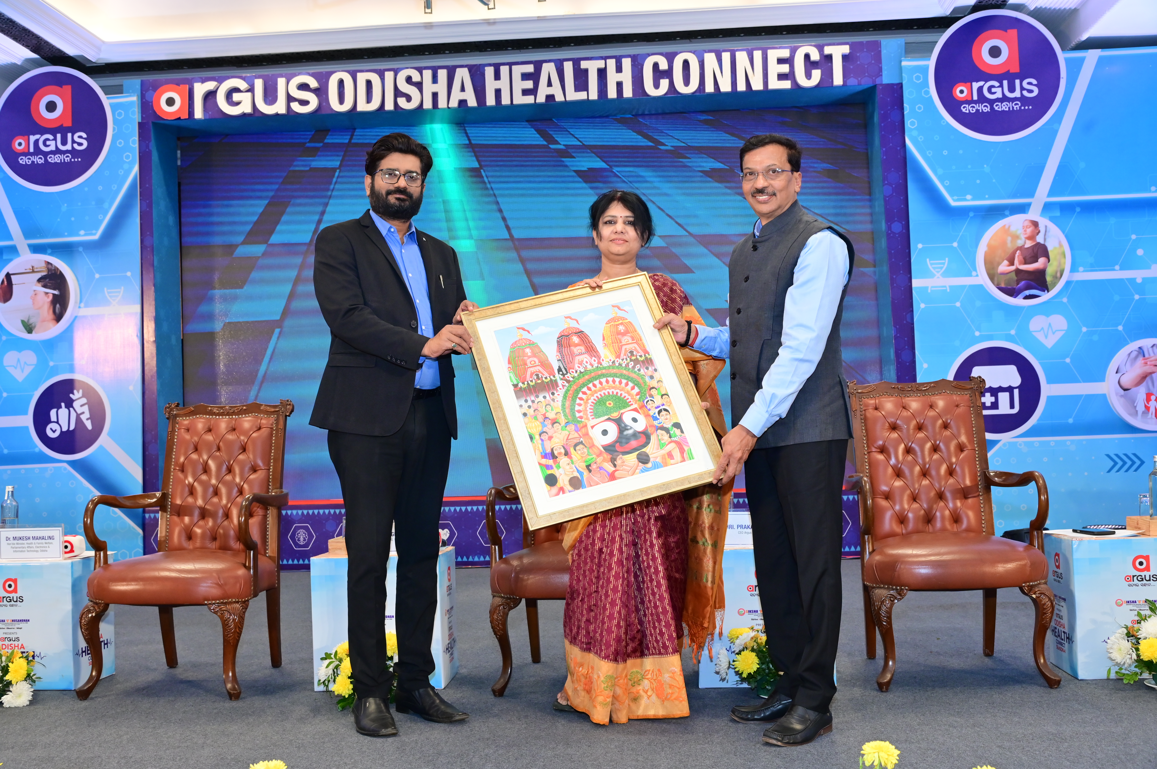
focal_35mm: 35
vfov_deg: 37.8
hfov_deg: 54.5
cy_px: 384
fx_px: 1124
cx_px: 578
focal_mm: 35
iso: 1600
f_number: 6.3
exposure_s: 1/125
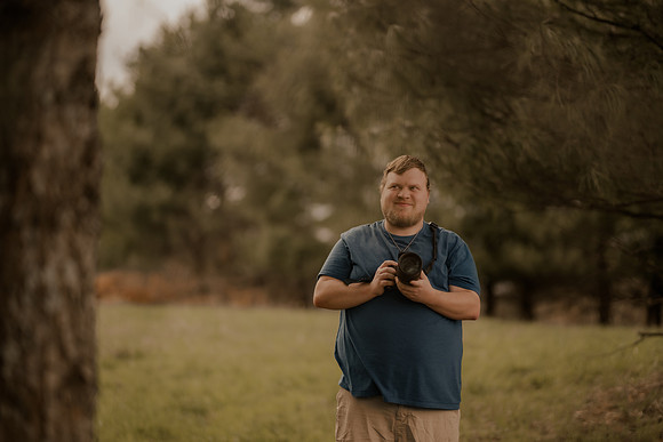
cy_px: 221
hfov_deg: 23.1
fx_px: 1623
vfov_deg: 15.5
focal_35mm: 88
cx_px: 332
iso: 125
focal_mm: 85
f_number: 1.4
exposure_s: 1/1600
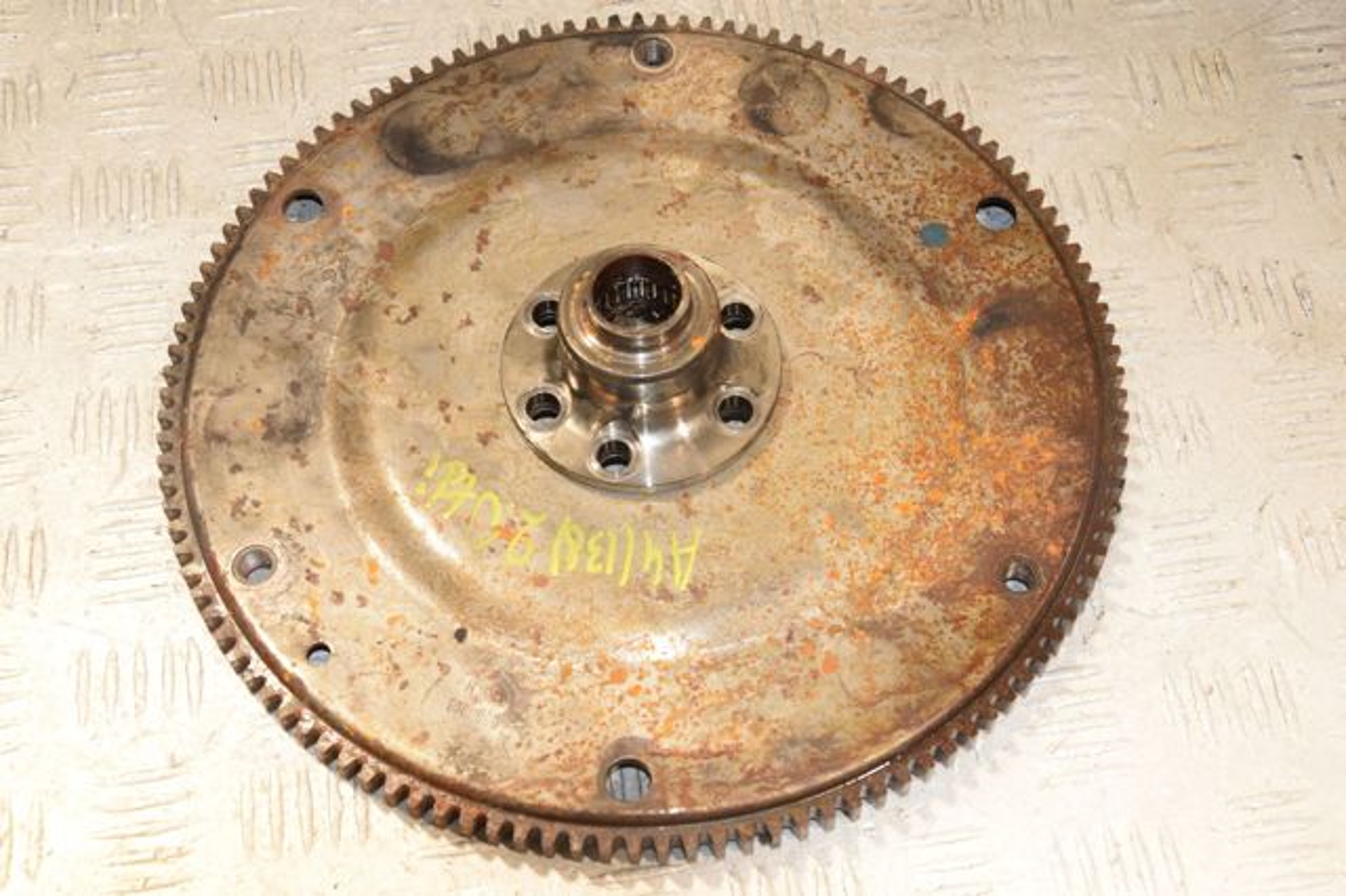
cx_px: 673
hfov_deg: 35.1
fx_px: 2130
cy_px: 448
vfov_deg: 23.8
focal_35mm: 57
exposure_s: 1/200
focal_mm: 38
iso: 1600
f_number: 8
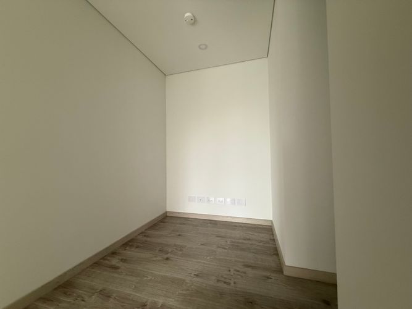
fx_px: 167
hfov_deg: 102.1
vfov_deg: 85.7
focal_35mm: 14
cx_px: 206
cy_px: 154
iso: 250
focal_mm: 2.22
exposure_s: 1/60
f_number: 2.2
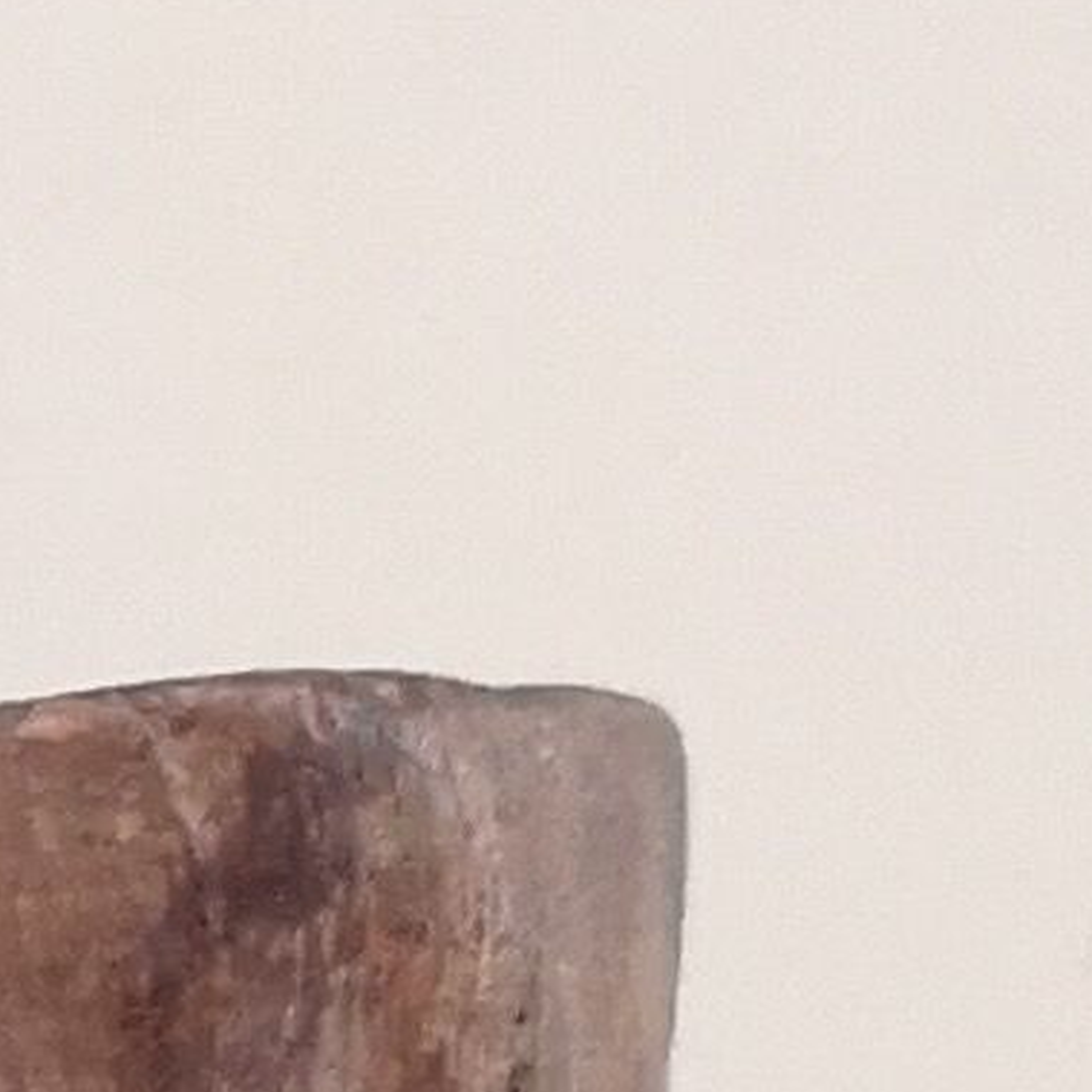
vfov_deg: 6.5
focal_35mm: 250
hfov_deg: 6.4
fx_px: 8923
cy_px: 3097
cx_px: -2193
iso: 400
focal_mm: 3.95
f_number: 1.8
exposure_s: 1/33.3
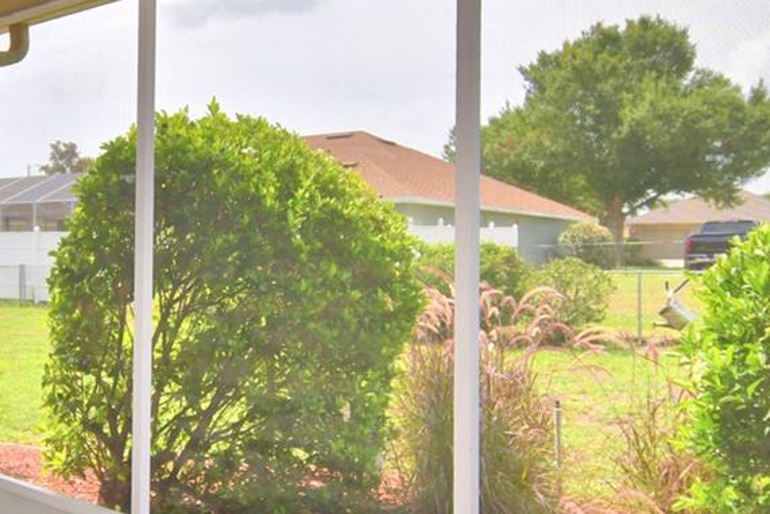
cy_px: 240
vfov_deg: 31.9
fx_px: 899
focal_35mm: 42
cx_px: 129
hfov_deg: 43.7
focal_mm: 10
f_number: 5
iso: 100
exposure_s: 1/250
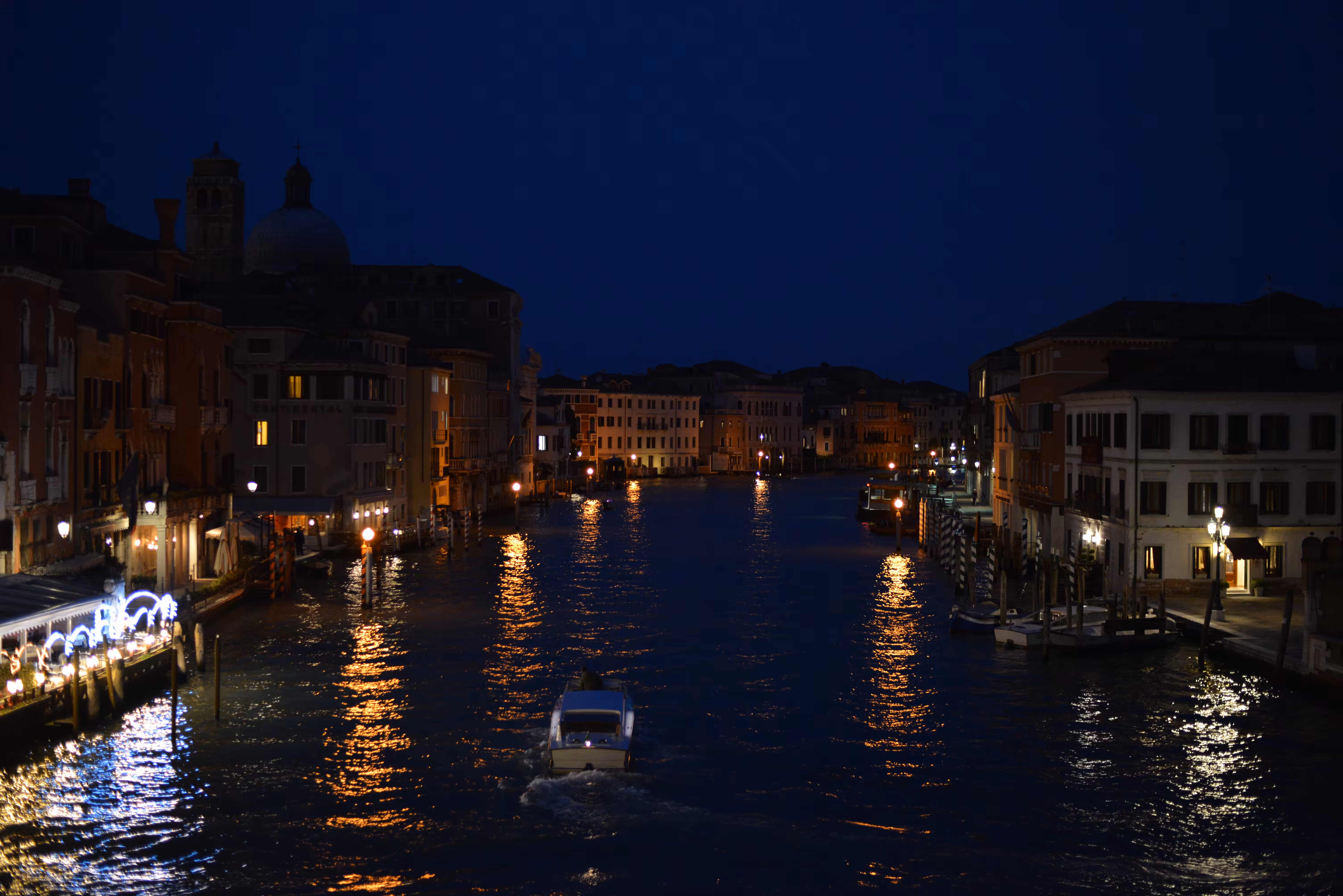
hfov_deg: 39.6
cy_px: 448
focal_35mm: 50
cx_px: 672
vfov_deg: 27.0
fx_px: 1866
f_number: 2
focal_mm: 50
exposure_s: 1/80
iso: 2500
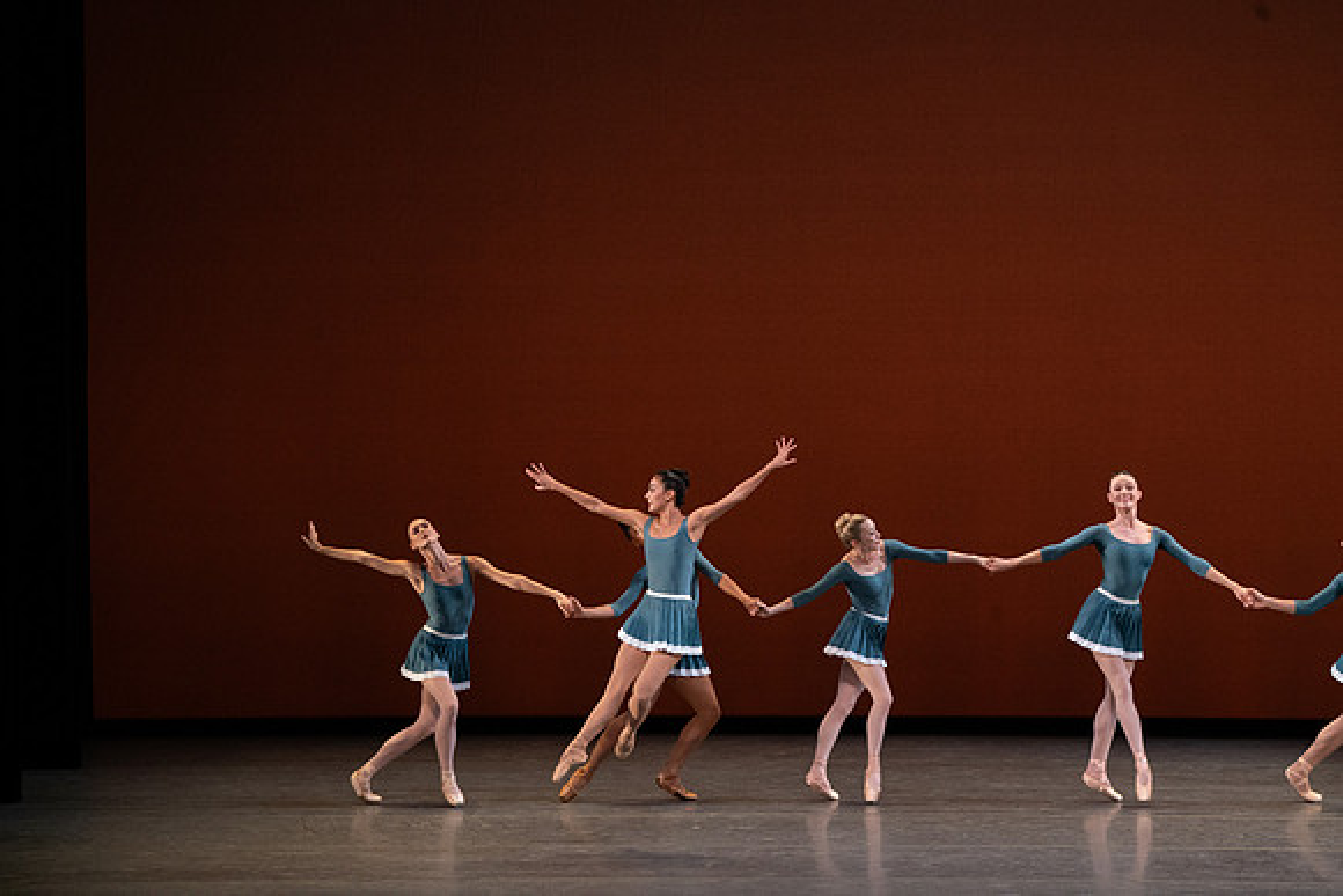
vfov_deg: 7.0
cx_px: 672
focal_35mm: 196
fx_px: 7313
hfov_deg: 10.5
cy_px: 448
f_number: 9
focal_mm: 196
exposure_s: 1/400
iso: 5000
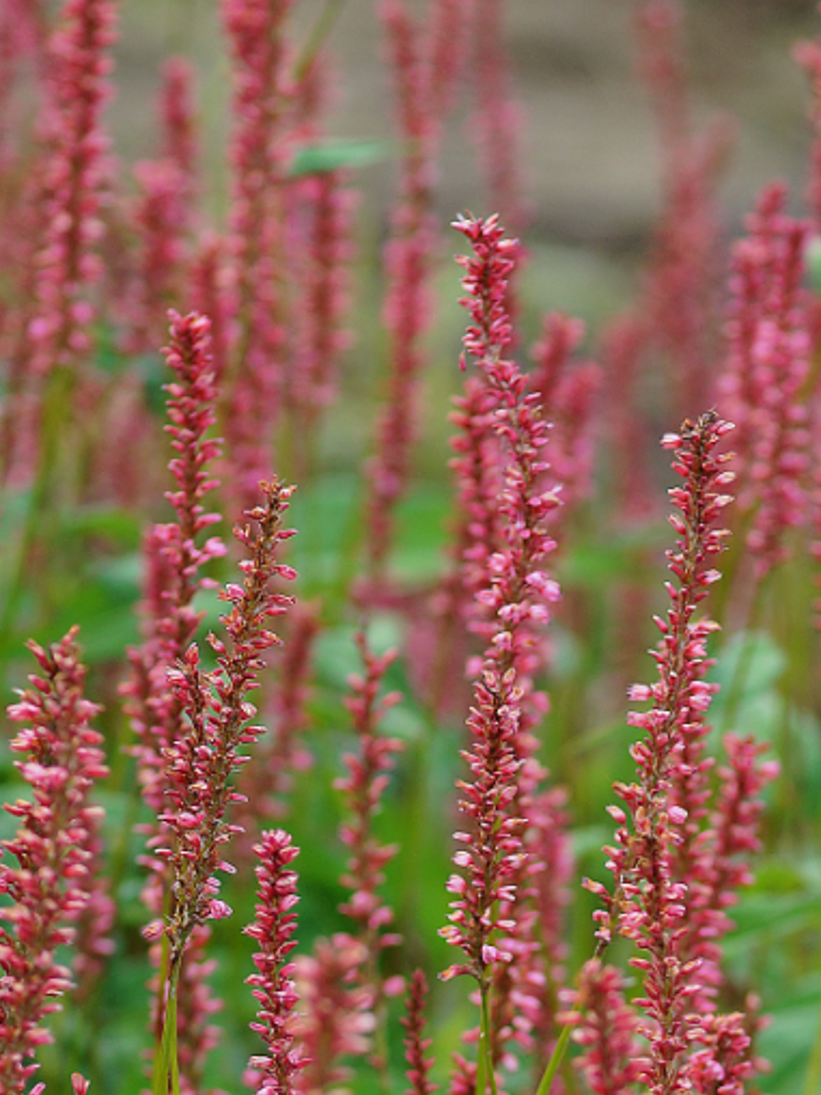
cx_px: 780
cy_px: 994
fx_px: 10783
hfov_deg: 4.4
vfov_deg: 5.8
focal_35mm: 341
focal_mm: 100
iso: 100
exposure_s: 1/160
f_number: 4
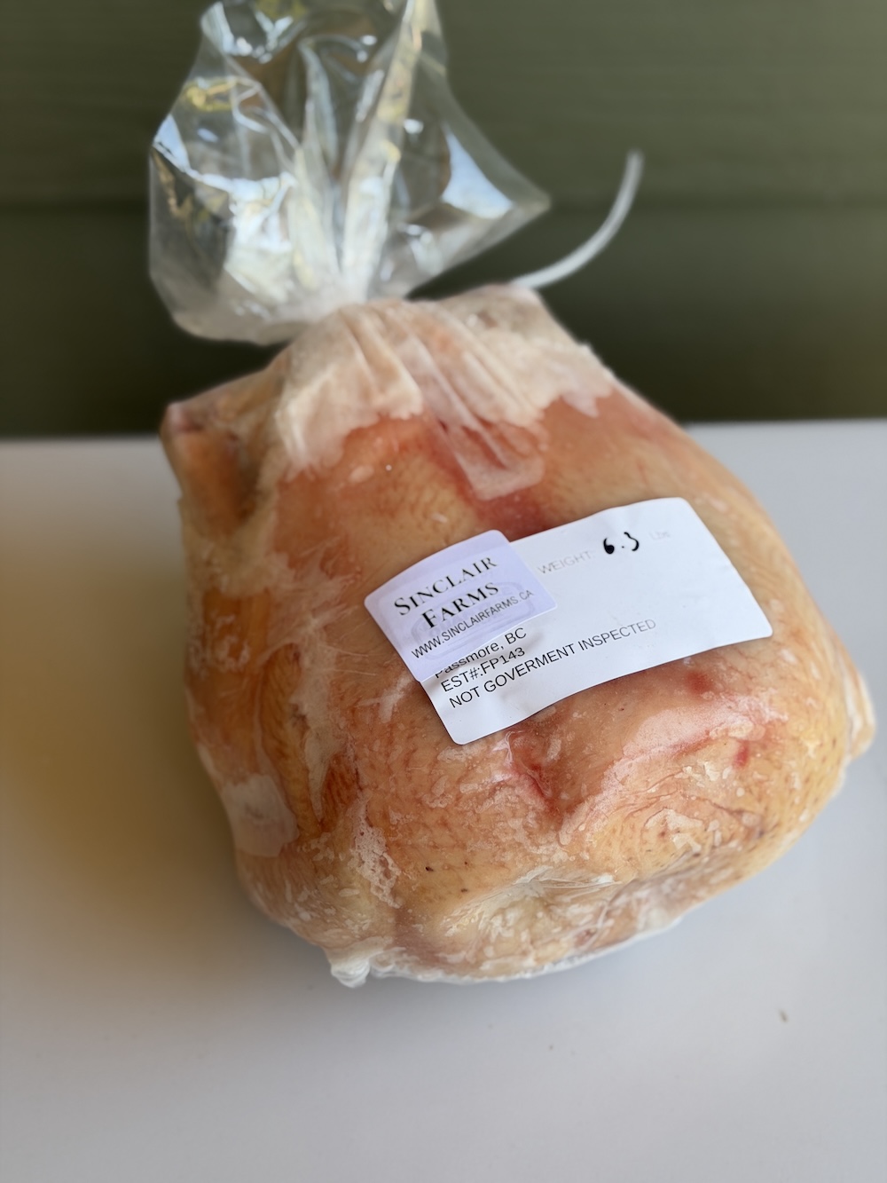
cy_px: 592
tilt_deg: -44.0
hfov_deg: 30.3
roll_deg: +0.8
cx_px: 444
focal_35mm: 48
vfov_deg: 39.7
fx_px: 1640
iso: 64
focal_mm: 6.76
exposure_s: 1/432
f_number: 1.78
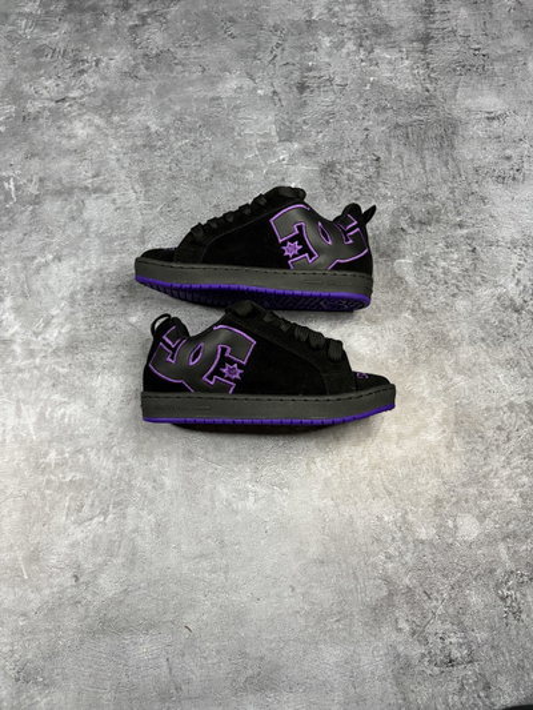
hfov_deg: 53.1
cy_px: 355
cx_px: 266
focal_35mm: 26
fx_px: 534
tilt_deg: -72.8
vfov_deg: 67.3
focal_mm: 5.96
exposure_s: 1/42
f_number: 1.6
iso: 500
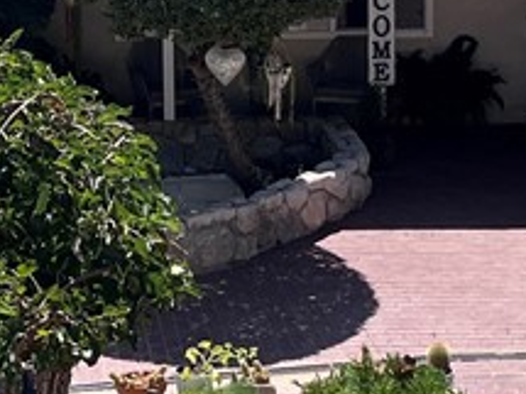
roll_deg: +0.0
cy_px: -17
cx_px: 269
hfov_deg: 15.9
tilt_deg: -7.5
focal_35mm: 124
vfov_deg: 11.8
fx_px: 1883
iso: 50
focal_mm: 5.1
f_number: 1.6
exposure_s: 1/2825
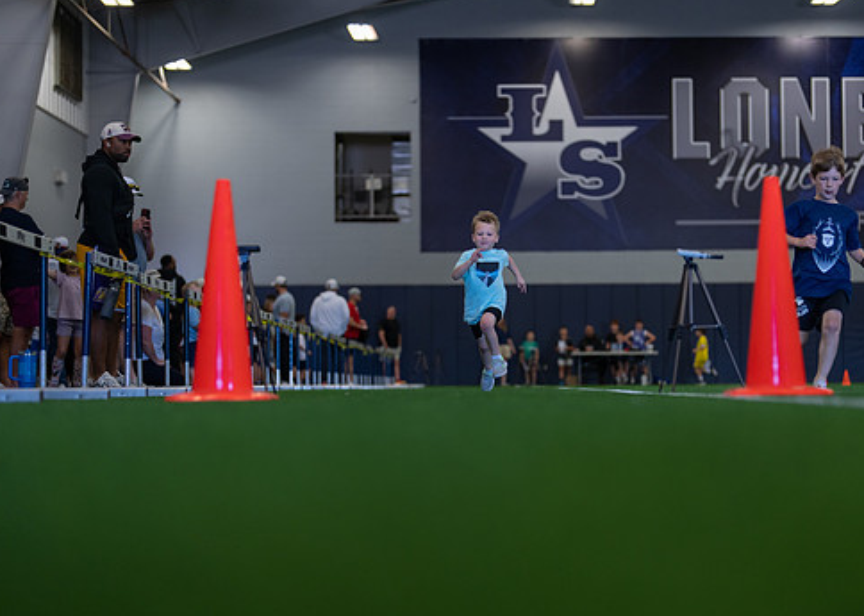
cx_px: 491
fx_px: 1545
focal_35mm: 63
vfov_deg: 22.5
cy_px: 332
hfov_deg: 31.2
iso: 800
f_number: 1.2
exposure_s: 1/1000
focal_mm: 50
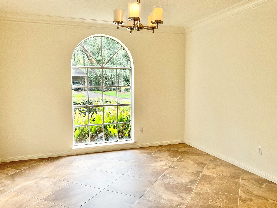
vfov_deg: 48.2
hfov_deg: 61.7
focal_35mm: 29
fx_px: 232
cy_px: 104
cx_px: 138
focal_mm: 3
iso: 40
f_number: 1.8
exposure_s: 1/122
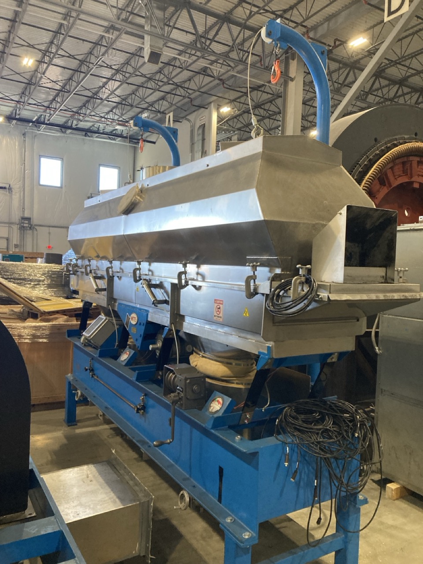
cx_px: 212
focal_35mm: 28
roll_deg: -3.0
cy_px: 282
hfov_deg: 49.7
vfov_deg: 63.4
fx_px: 456
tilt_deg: -1.5
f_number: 1.8
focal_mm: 3.99
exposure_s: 1/60
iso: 320
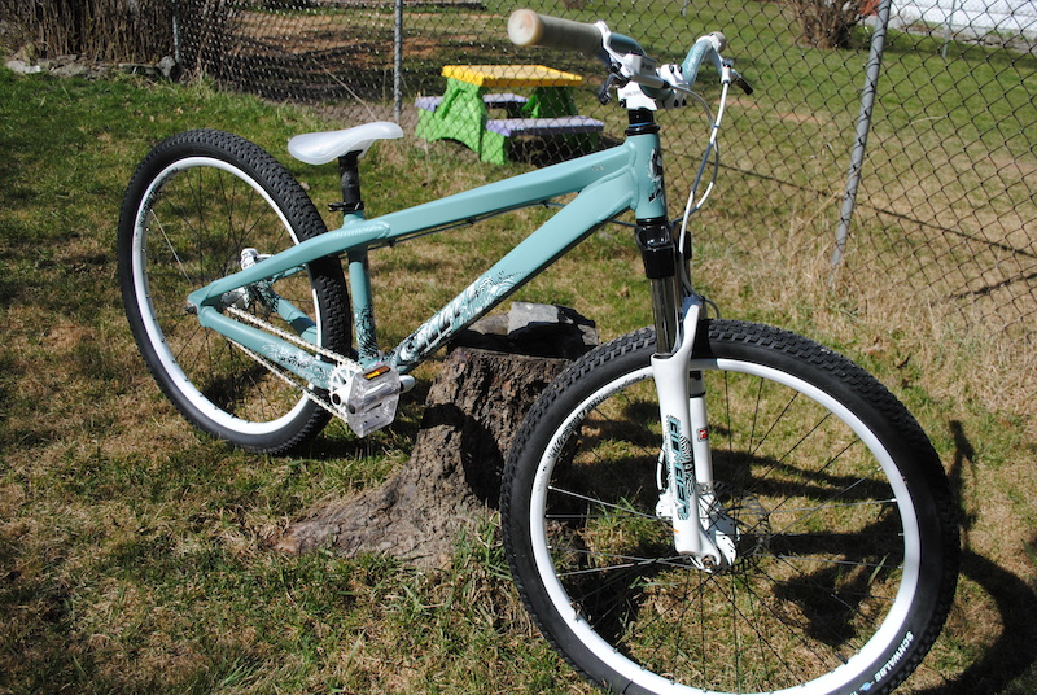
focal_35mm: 30
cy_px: 348
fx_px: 865
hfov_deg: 61.9
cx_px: 518
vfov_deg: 43.7
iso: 100
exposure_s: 1/800
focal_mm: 20
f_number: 5
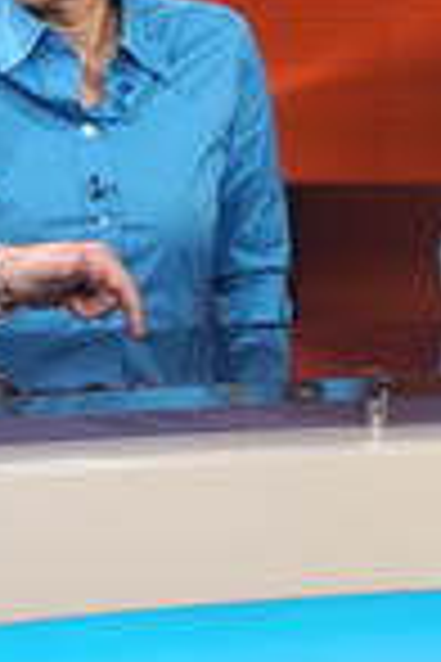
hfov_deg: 9.9
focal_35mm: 138
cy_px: 158
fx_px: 2536
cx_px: 92
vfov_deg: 14.8
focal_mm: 30
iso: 640
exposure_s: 1/640
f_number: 1.4
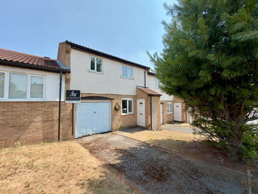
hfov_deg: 102.1
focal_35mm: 14
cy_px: 97
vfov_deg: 85.7
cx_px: 129
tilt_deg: +2.7
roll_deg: +0.4
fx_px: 104
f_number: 2.2
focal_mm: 2.22
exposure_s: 1/450
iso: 16
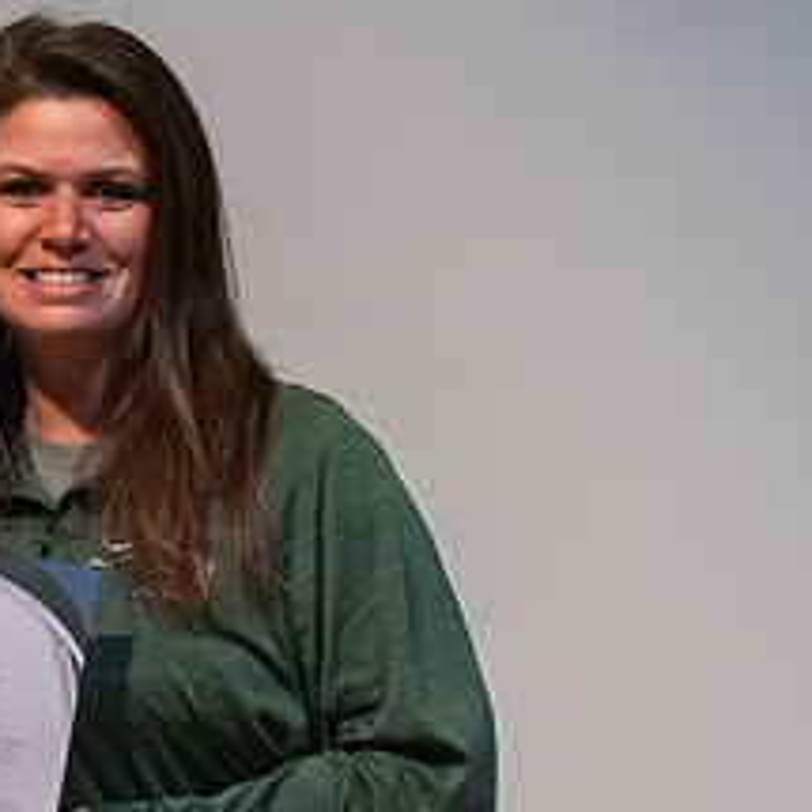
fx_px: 13482
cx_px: -70
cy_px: 364
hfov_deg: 3.4
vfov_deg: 3.4
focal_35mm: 508
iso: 5000
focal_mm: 187
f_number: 4
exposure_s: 1/320
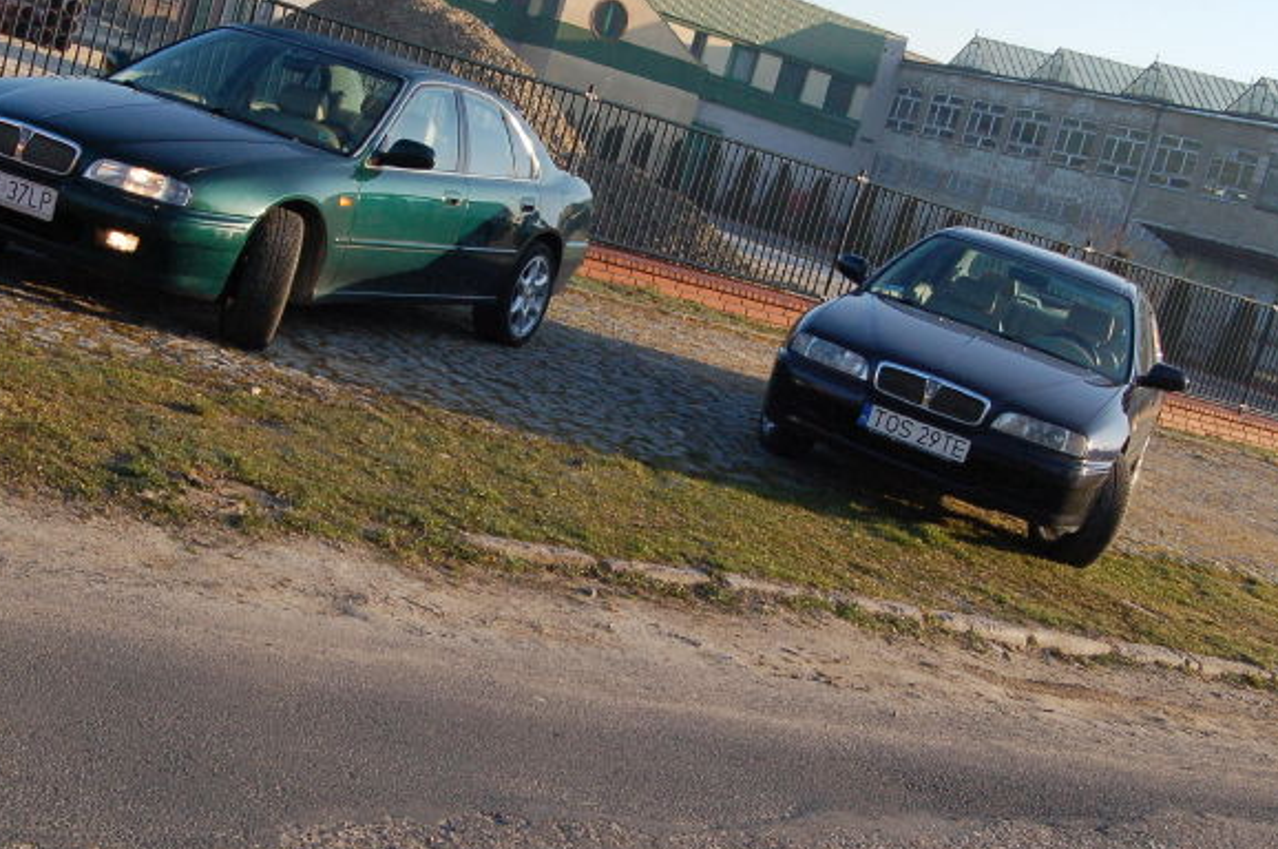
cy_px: 369
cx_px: 531
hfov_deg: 36.8
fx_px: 1915
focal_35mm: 54
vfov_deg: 25.0
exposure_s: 1/200
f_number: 13
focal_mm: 26
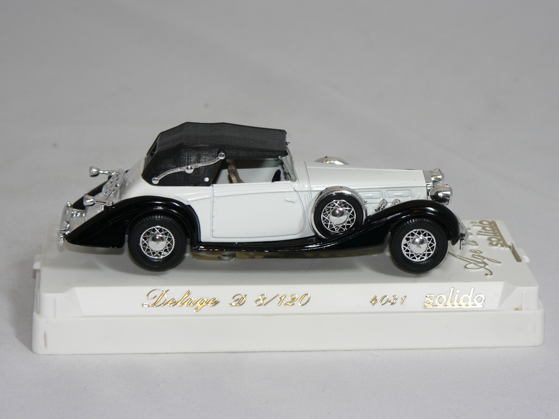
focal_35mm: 119
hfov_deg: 16.6
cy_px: 210
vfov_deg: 12.5
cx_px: 280
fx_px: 1922
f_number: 3.2
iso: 80
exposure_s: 1/60
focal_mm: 19.9
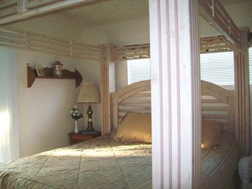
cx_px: 126
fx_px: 262
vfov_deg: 39.7
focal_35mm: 36
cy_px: 94
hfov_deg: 51.4
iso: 200
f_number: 2.7
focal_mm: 6
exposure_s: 1/64
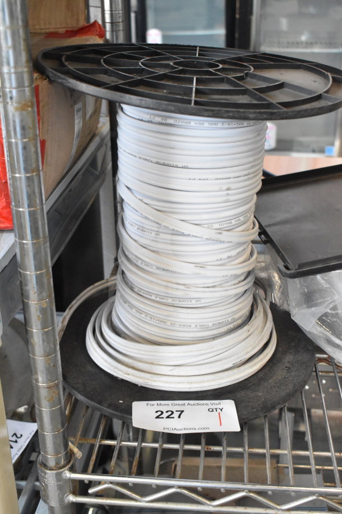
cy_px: 257
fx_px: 663
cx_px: 171
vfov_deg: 42.3
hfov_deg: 28.9
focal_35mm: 46
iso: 6400
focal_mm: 31
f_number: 7.1
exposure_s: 1/200
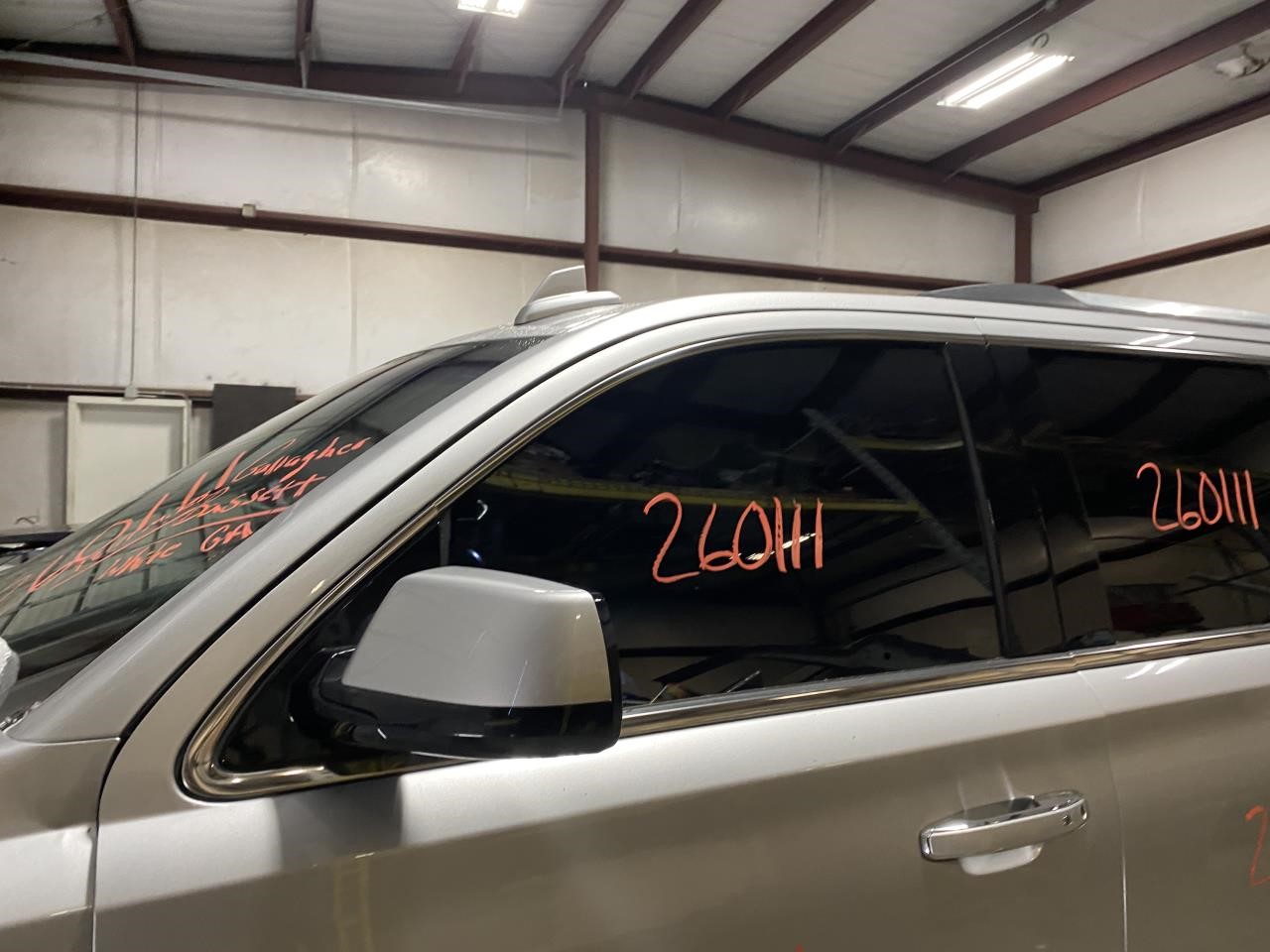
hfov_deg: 67.3
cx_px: 635
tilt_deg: +1.3
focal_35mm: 26
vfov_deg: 53.1
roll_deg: -0.1
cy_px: 476
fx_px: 954
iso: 250
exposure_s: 1/60
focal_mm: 4.25
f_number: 1.8
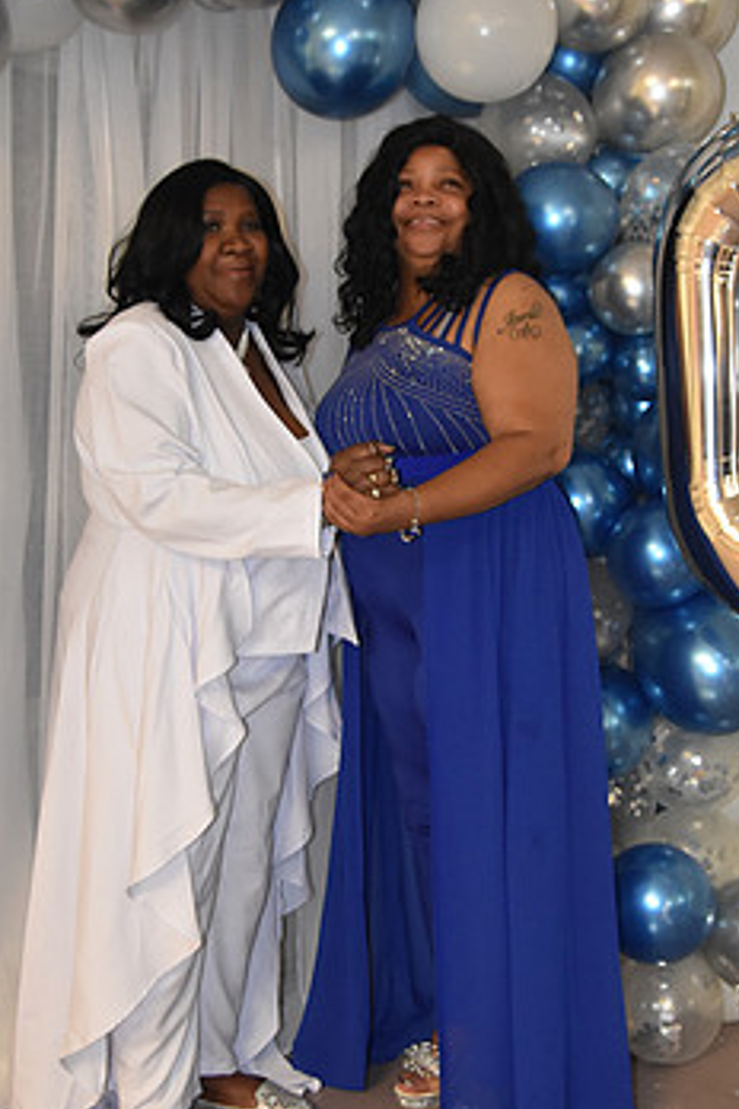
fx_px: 1539
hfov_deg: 27.0
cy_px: 500
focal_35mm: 50
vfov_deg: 39.6
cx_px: 384
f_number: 2.8
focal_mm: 20
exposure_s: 1/60
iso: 1800
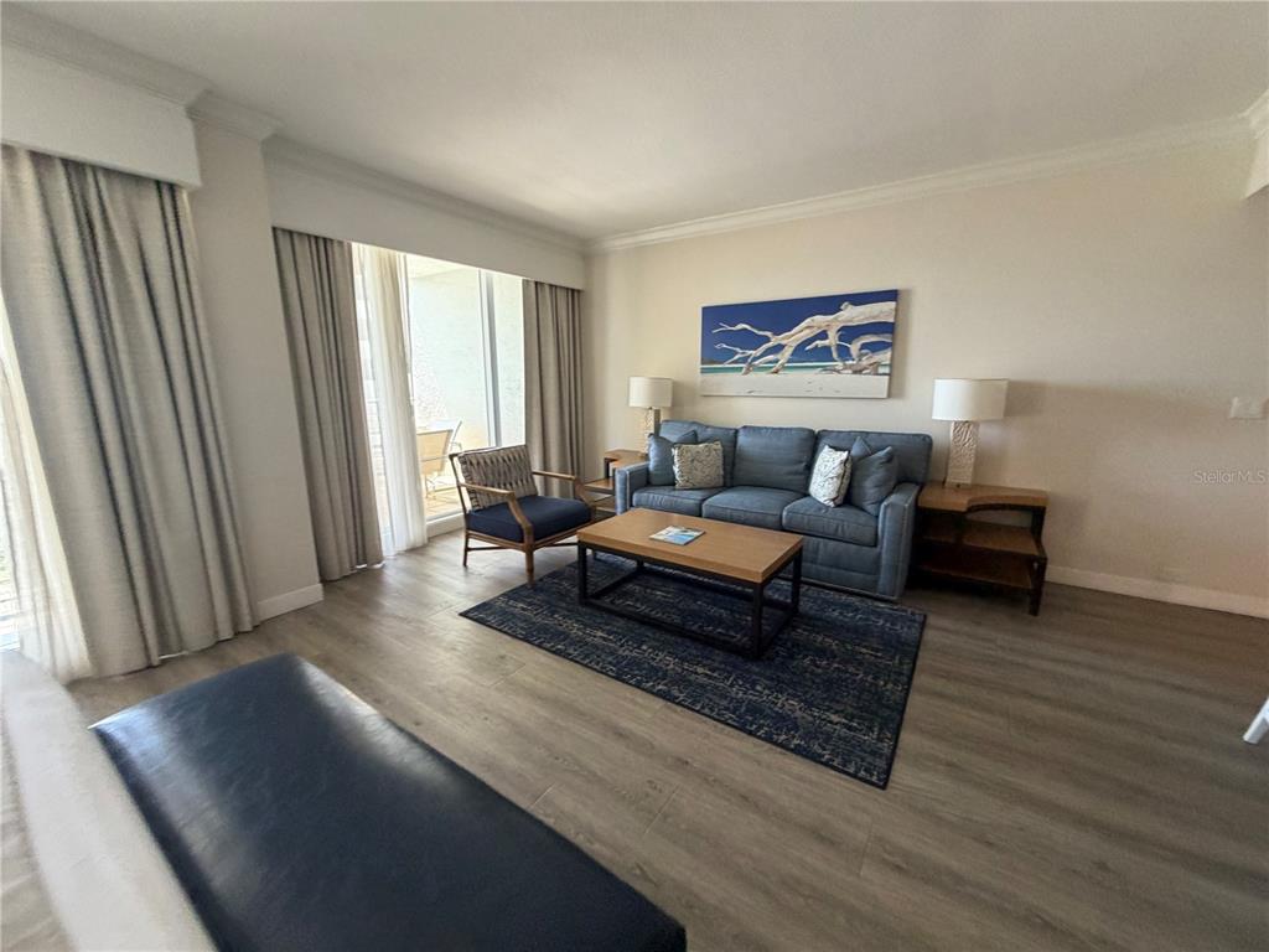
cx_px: 634
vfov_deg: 85.7
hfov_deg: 102.1
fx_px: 513
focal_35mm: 14
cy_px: 476
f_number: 2.2
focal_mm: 2.22
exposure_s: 1/121
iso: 250
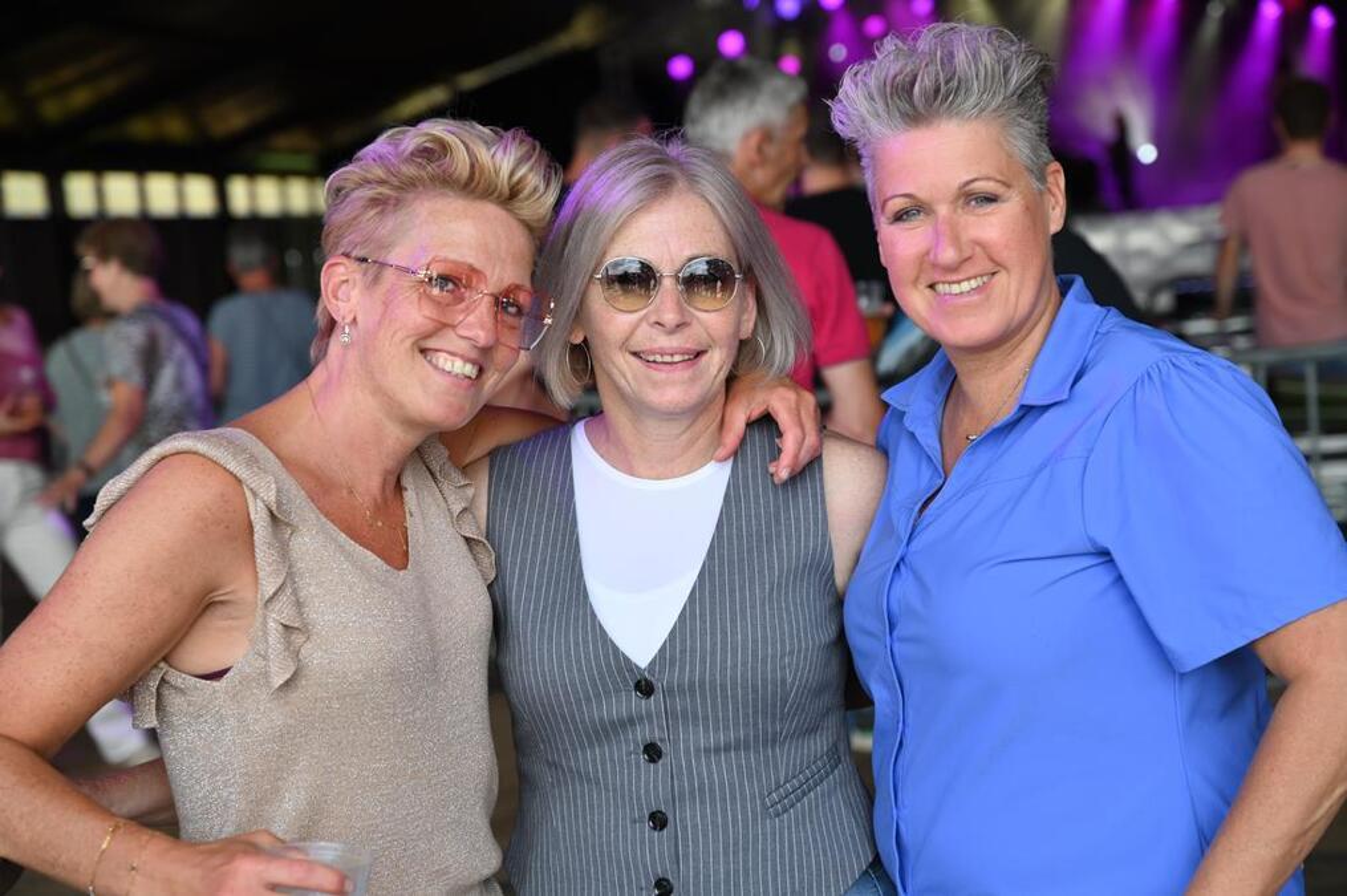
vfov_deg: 19.4
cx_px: 674
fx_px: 2617
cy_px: 448
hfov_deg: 28.9
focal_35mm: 70
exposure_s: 1/250
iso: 220
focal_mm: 70
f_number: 4
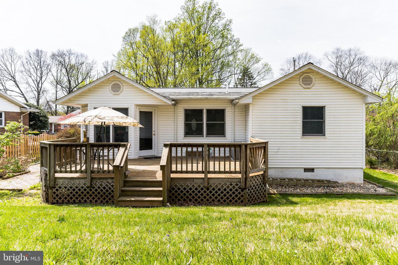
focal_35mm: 25
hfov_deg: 71.5
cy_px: 132
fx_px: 276
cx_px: 199
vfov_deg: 51.3
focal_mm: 25
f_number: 11
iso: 320
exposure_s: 1/250
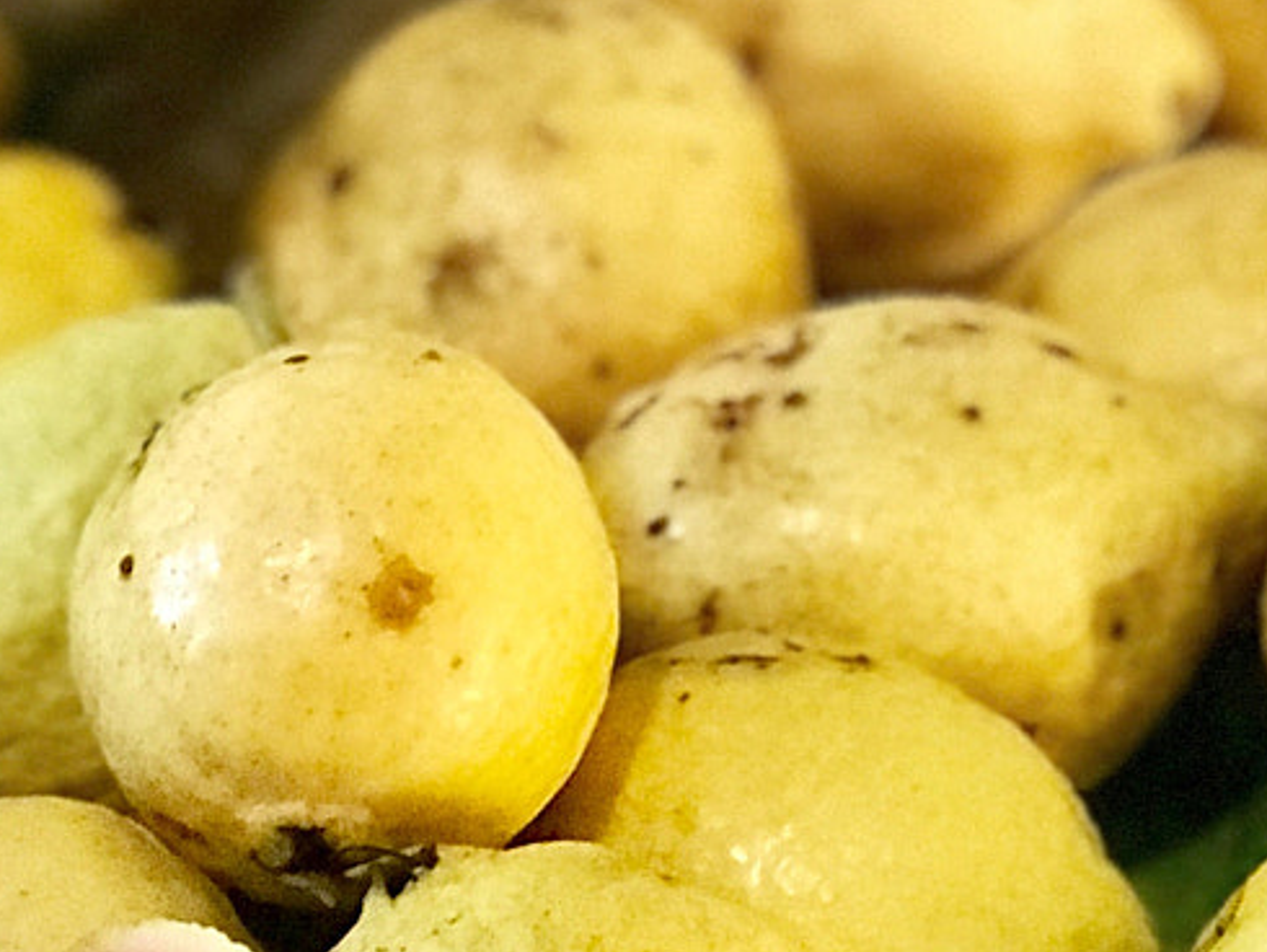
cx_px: -349
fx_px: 6811
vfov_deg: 8.0
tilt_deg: -35.5
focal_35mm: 186
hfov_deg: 10.4
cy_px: 836
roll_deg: +3.8
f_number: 2.8
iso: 1000
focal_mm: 6.6
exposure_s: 1/60
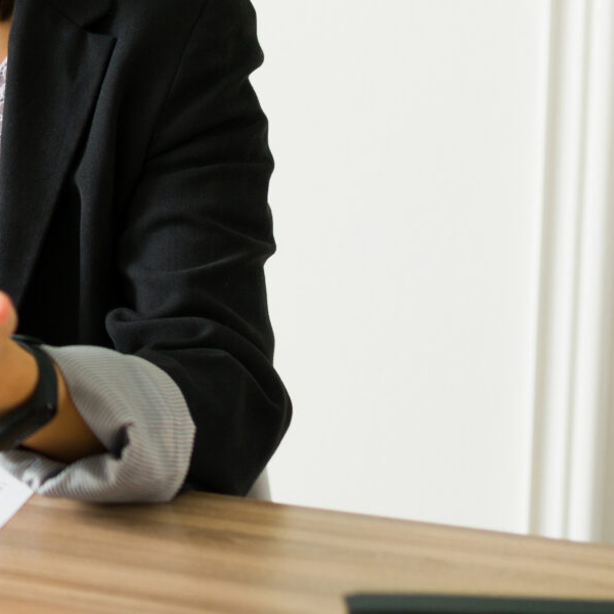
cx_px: -219
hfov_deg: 13.2
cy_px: 30
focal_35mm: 127
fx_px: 2549
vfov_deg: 13.6
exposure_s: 1/160
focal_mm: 35
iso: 320
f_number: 1.8
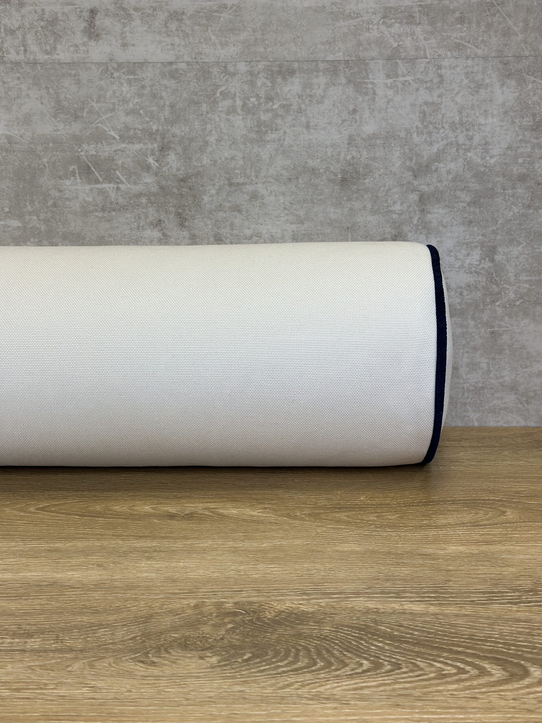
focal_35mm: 48
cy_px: 362
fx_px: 1002
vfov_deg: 39.7
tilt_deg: -15.1
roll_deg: +1.2
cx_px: 271
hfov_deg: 30.3
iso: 80
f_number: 1.78
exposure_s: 1/348
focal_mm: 6.86
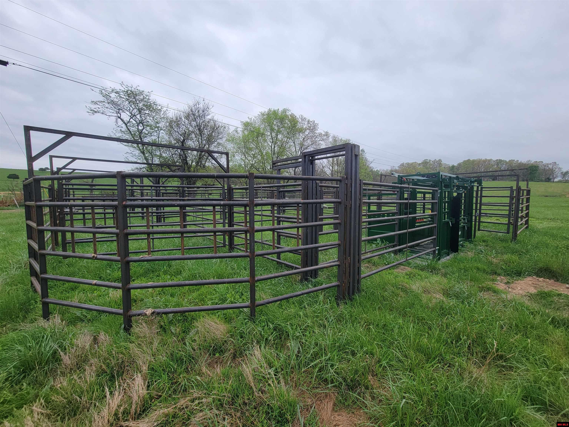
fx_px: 214
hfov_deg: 106.2
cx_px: 284
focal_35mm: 13
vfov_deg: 89.9
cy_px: 214
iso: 50
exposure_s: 1/538
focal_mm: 2.2
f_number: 2.2
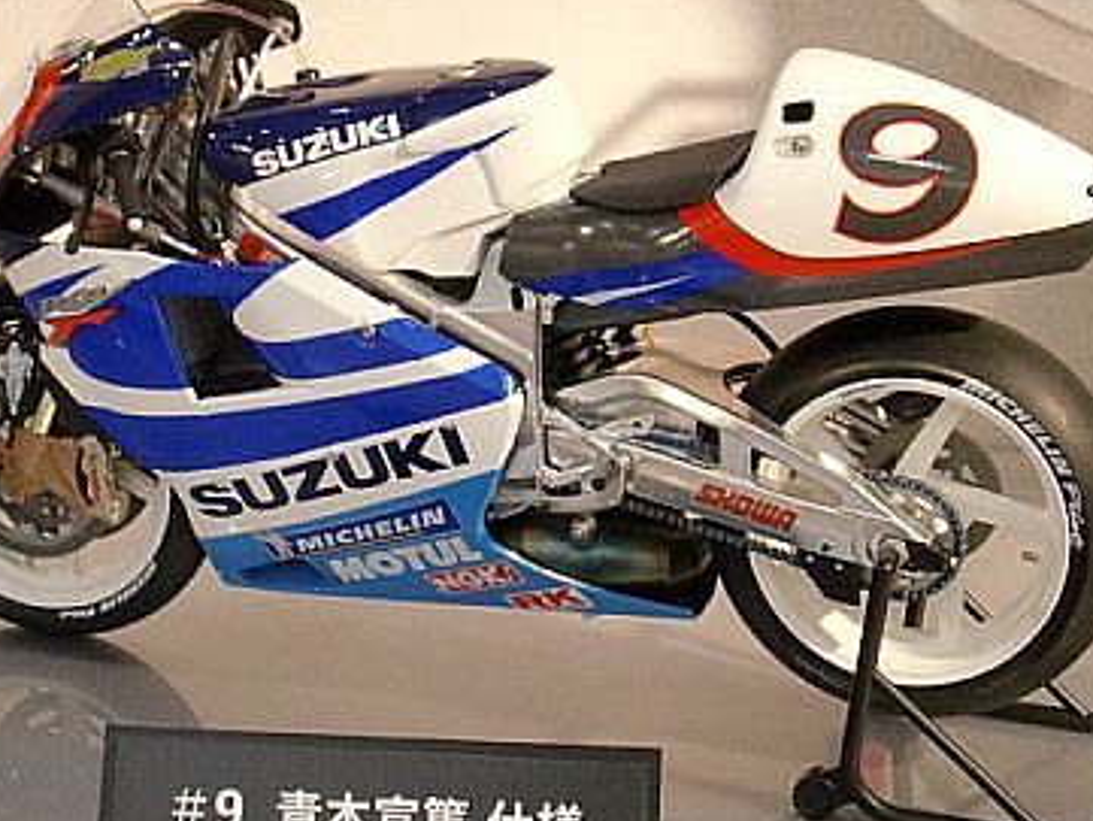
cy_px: 433
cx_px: 533
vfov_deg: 16.6
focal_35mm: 89
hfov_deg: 22.0
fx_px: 2811
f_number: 4.3
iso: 400
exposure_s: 1/30
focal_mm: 11.16
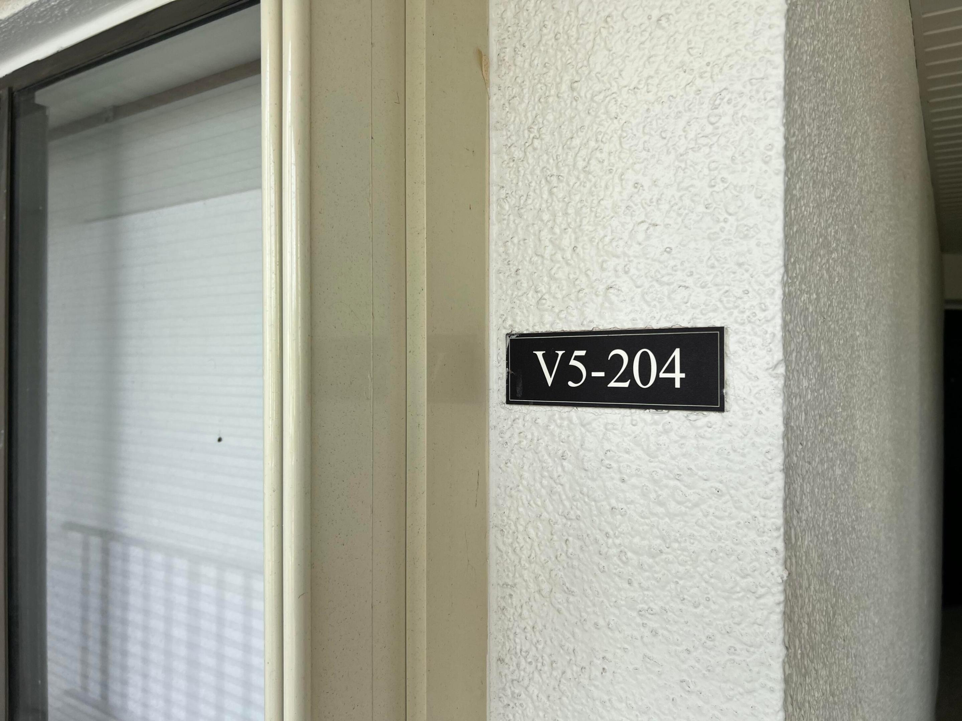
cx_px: 481
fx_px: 723
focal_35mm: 26
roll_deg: +0.7
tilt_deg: +1.1
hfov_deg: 67.3
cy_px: 360
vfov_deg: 53.1
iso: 50
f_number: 1.5
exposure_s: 1/1029
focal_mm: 5.7
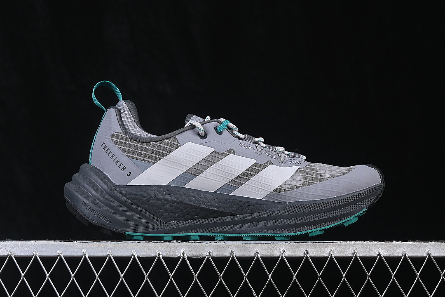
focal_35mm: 75
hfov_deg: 27.0
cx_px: 222
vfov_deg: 18.2
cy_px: 148
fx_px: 927
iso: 160
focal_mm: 50
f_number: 7.1
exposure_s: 1/60
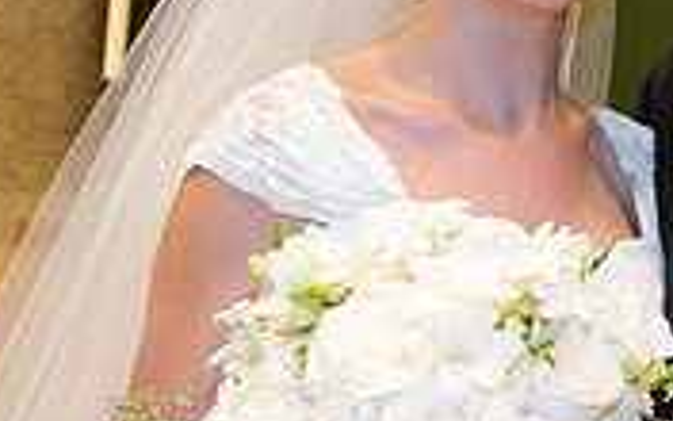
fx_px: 2586
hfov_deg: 14.5
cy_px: 165
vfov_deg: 9.3
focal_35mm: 141
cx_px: 746
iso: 1600
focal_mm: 42
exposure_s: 1/60
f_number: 5
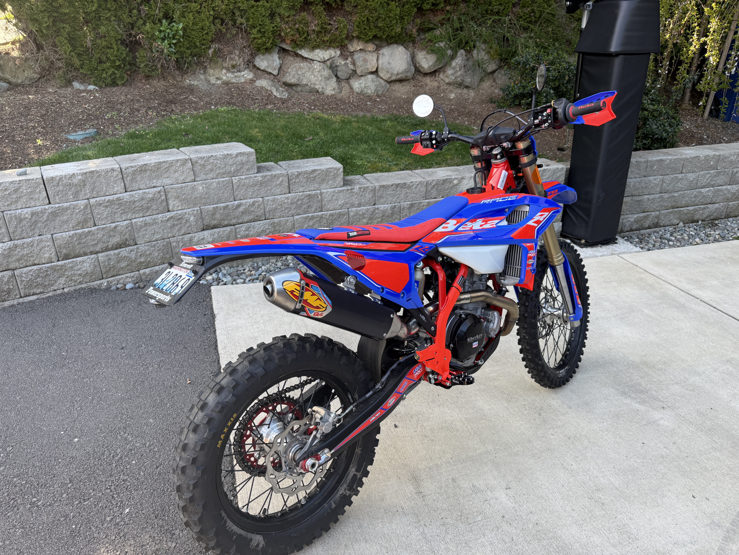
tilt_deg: -25.3
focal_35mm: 24
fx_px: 512
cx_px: 370
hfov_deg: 71.6
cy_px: 278
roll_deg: +1.5
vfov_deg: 56.8
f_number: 1.78
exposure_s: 1/275
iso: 64
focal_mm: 6.76
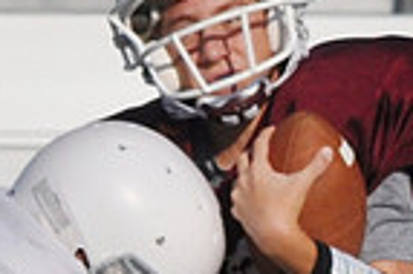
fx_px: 13969
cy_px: 446
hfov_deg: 1.7
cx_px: 427
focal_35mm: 1219
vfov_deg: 1.1
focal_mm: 200
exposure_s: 1/2000
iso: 360
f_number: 8
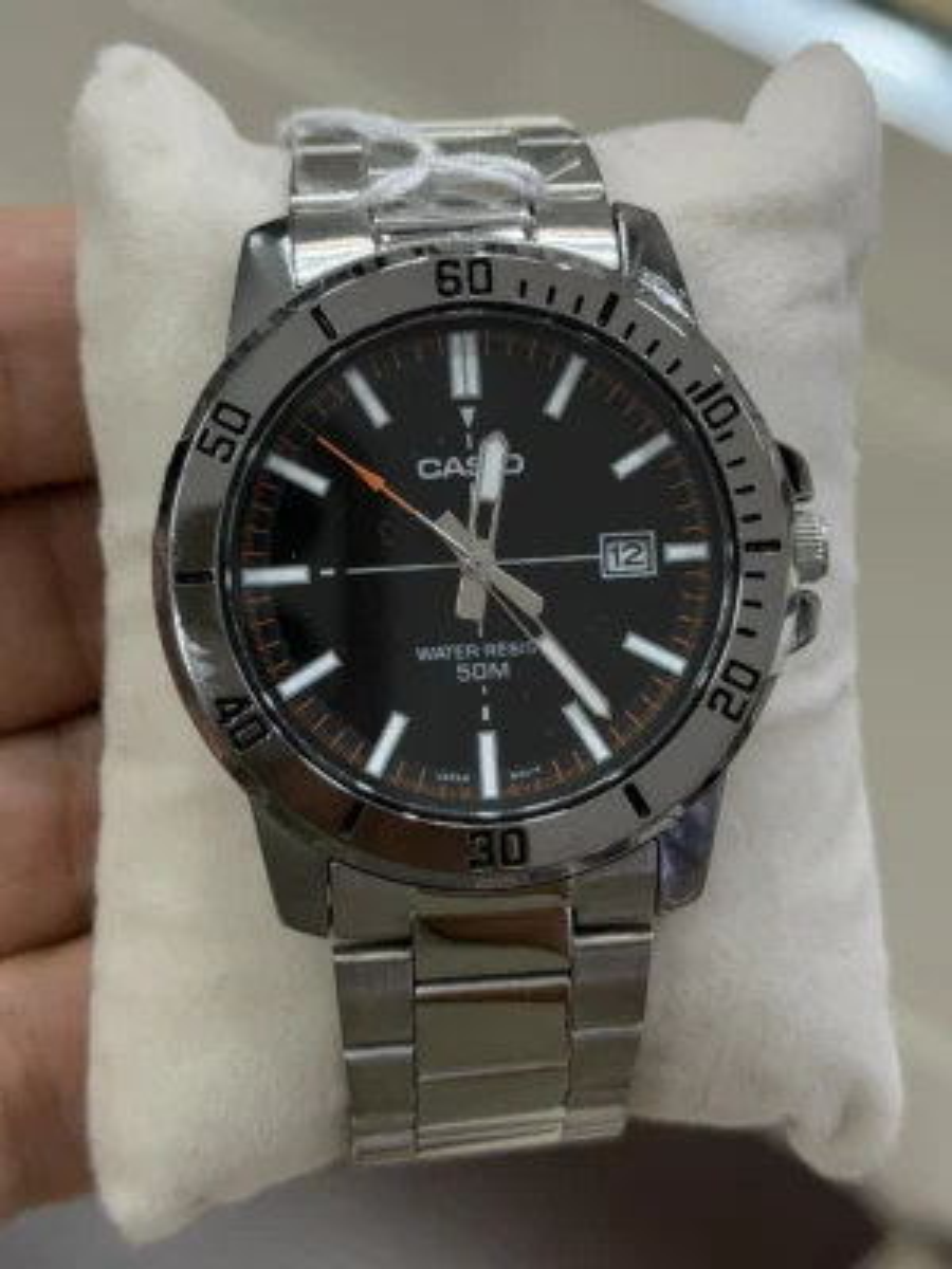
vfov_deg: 39.7
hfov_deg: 30.3
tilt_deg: -60.7
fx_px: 1760
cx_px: 476
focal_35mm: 48
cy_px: 634
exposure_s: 1/490
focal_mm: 6.76
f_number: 1.78
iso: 80
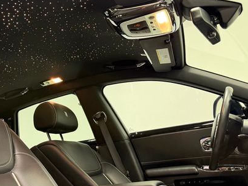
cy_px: 110
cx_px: 87
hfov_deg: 48.3
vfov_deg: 37.6
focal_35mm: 38
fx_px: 272
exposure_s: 1/60
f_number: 1.78
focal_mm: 6.76
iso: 320
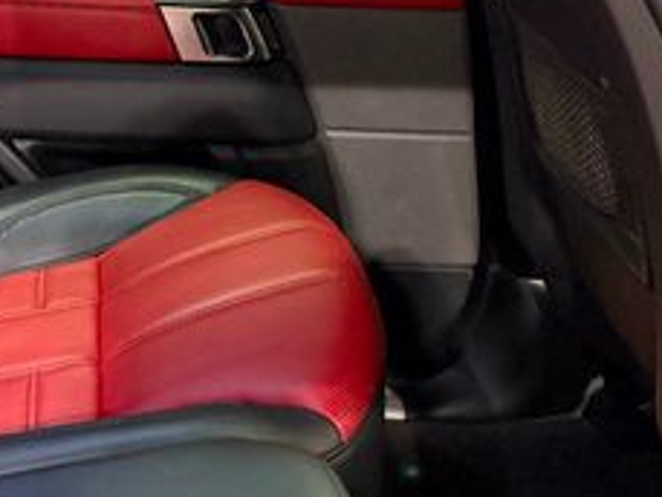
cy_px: -84
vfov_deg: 20.6
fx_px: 1282
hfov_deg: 27.9
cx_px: 72
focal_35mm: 67
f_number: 1.78
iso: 640
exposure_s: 1/40
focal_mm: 6.76
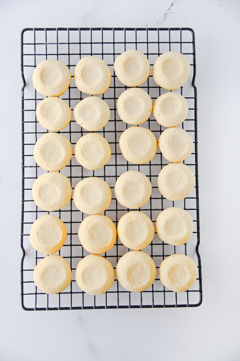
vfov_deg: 39.6
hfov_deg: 27.0
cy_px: 180
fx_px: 501
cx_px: 120
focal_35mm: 50
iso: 220
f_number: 4
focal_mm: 50
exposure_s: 1/125
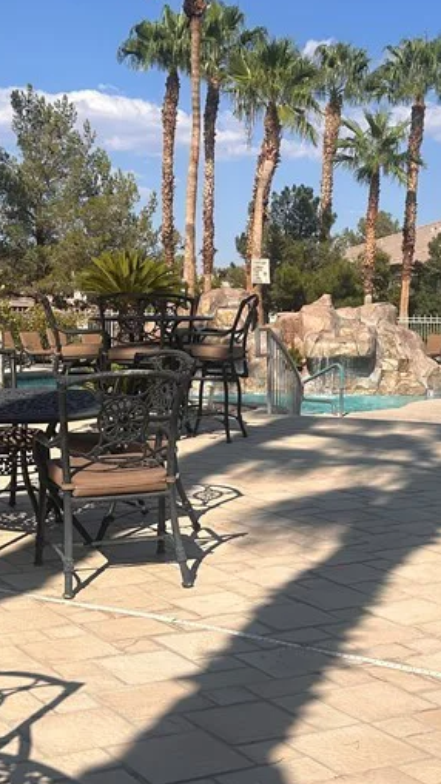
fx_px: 1186
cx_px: 239
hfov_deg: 21.1
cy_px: 422
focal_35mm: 57
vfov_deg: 36.6
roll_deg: -0.4
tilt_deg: -5.9
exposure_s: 1/5882
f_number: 1.5
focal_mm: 5.7
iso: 50
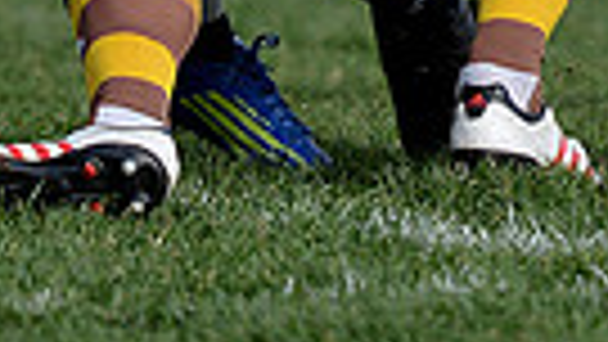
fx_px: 14174
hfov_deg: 2.5
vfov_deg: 1.4
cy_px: -493
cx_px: 216
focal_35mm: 879
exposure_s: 1/1250
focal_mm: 195
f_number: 2.8
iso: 250
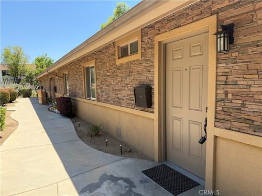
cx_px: 131
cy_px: 98
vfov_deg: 56.8
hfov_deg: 71.6
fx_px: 182
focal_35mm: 24
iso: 100
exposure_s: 1/1855
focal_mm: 6.76
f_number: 1.78
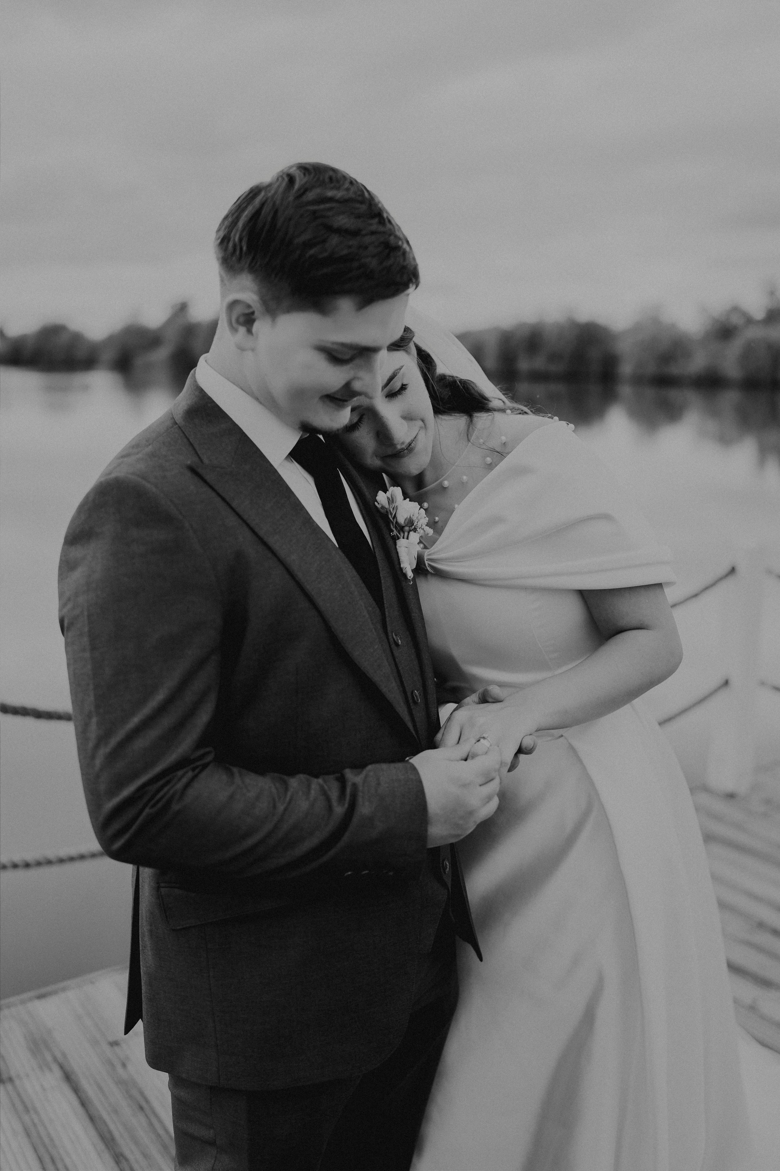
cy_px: 586
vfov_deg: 54.4
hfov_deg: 37.9
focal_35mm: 35
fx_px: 1137
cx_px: 390
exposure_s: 1/1600
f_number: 1.8
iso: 100
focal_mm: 35
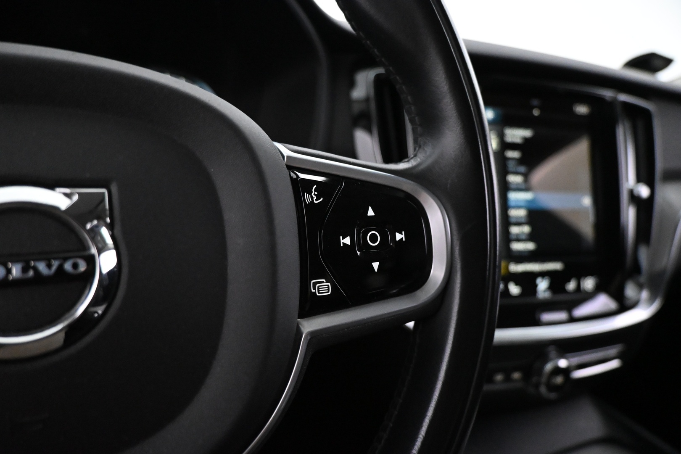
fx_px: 454
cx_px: 340
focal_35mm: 24
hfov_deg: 73.7
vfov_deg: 53.1
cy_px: 227
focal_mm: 16
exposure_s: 1/60
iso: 5600
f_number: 3.5
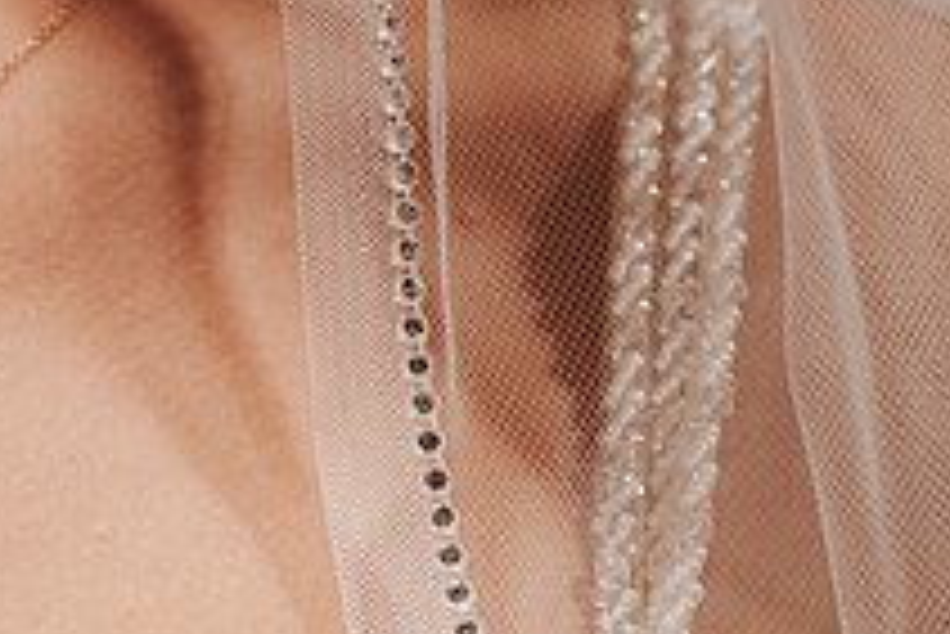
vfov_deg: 14.3
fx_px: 2535
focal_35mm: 96
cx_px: -239
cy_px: 281
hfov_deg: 19.7
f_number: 2.8
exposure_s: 1/125
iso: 450
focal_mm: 35
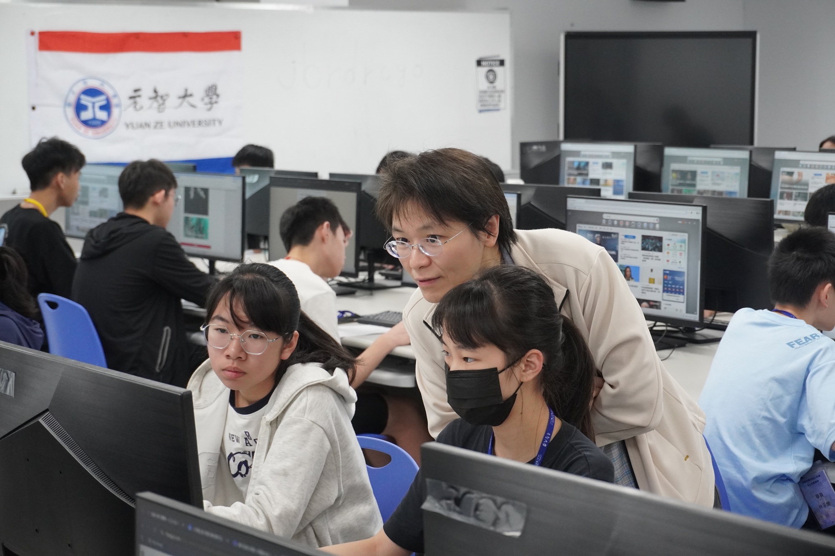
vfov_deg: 18.9
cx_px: 418
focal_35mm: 72
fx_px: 1670
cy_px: 278
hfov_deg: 28.1
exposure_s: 1/200
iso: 2500
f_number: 5.6
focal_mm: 48
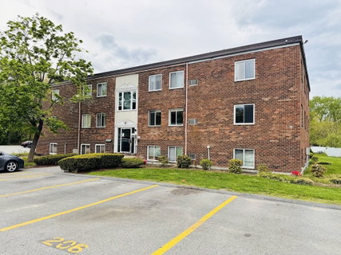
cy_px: 128
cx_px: 170
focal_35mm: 24
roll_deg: -0.9
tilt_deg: +4.7
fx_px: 236
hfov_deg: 71.6
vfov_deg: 56.8
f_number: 1.78
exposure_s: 1/3145
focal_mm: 6.76
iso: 100
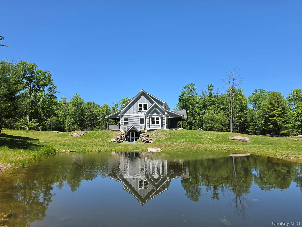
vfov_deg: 58.9
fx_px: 201
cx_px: 151
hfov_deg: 73.9
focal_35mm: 23
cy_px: 114
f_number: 1.4
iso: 64
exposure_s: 1/4764
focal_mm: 6.5
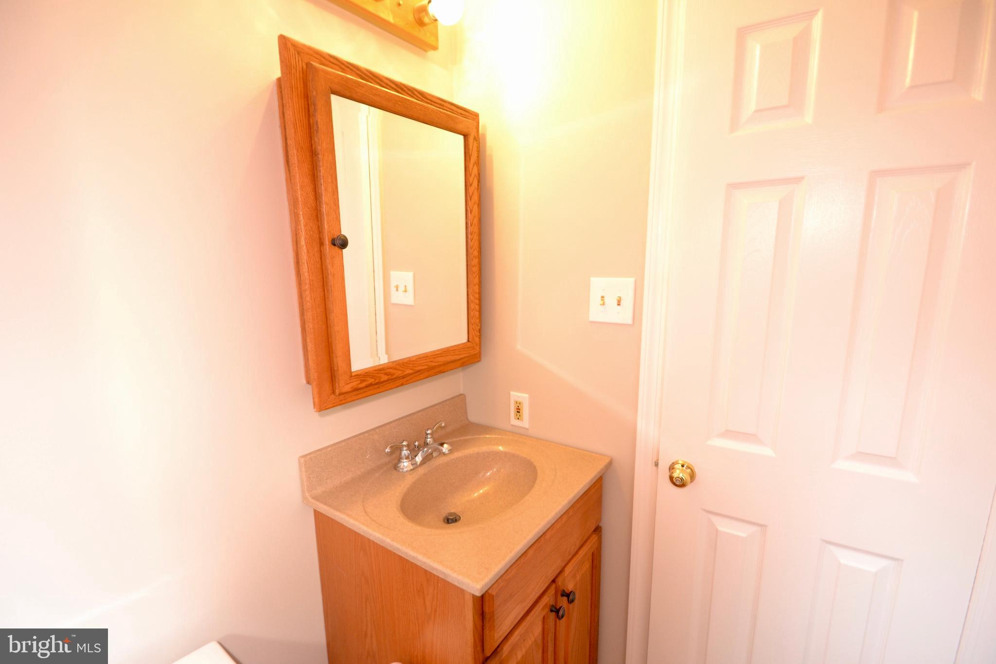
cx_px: 498
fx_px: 415
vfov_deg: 77.3
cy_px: 332
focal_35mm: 15
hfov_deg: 100.4
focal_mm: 10
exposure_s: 1/60
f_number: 3.5
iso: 640
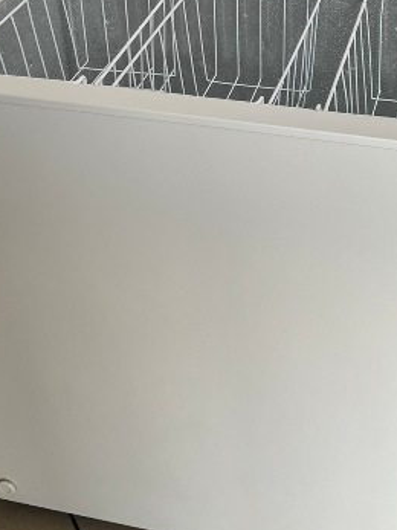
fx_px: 918
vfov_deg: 30.7
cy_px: 52
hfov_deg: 24.0
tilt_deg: -27.3
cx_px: 316
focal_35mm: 60
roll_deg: +0.9
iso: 80
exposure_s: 1/99
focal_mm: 5.1
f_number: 1.6
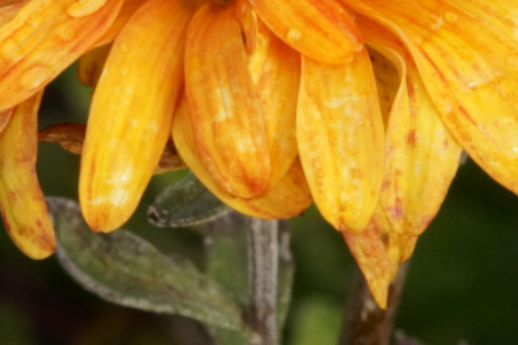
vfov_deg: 2.9
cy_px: -57
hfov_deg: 4.4
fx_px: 6760
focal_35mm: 470
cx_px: 288
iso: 800
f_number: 14
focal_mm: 100
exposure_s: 1/160
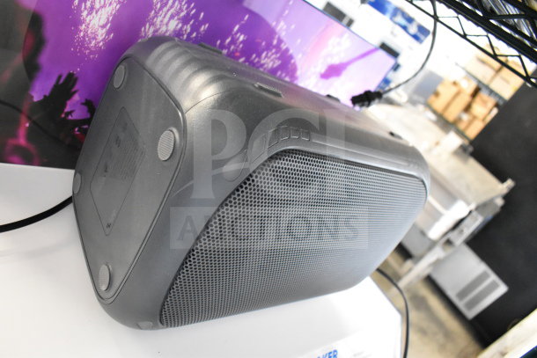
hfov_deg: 67.4
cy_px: 179
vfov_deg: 48.0
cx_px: 268
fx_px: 403
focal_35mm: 27
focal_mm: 18
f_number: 3.5
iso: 5600
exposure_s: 1/30
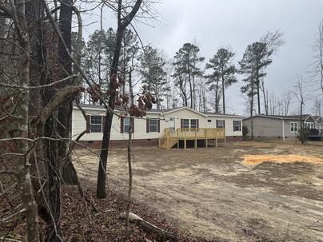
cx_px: 162
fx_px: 224
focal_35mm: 24
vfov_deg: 56.8
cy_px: 121
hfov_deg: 71.6
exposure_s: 1/1172
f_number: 1.78
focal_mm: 6.76
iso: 80
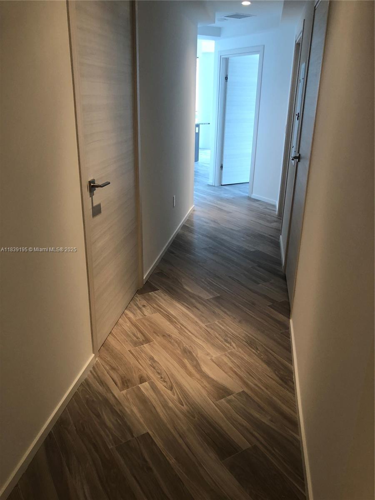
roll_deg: -1.4
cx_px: 188
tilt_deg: -20.1
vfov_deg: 63.4
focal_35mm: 28
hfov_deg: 49.7
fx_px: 404
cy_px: 250
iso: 40
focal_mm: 4
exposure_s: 1/20
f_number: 1.8
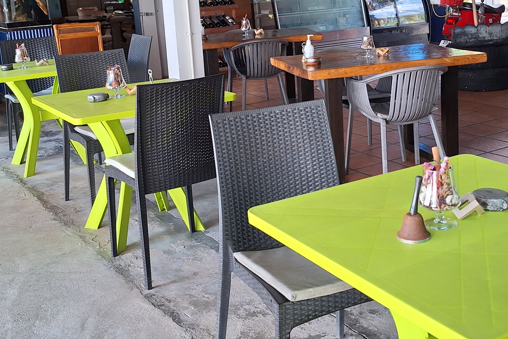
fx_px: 649
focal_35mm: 46
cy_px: 108
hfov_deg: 42.3
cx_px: 326
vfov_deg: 29.0
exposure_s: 1/147
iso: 40
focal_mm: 5.54
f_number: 1.8
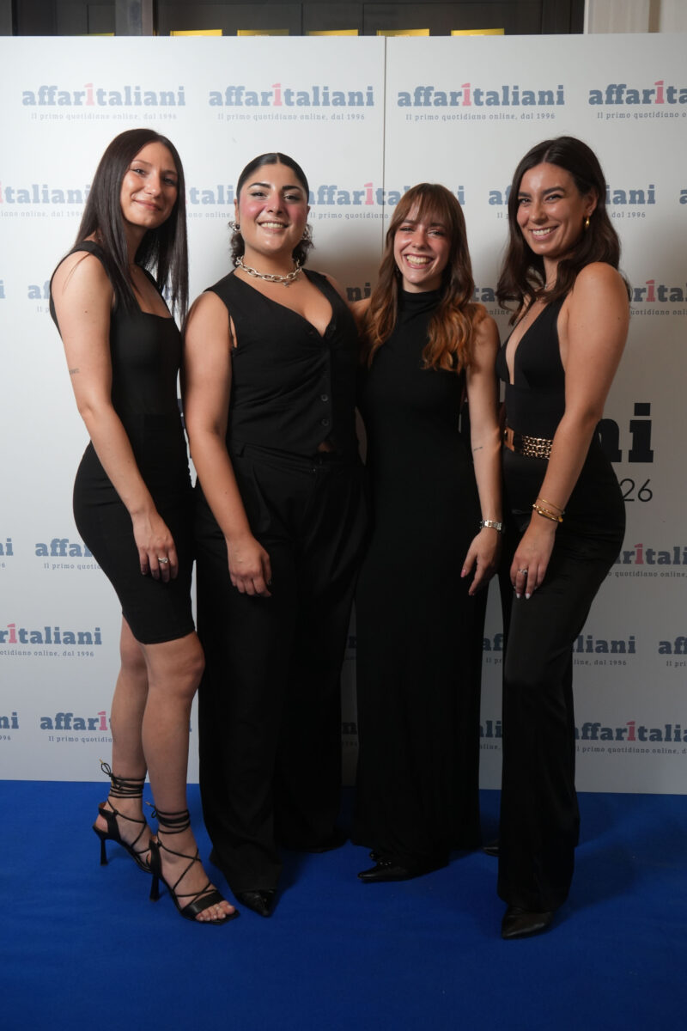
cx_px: 344
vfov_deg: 53.1
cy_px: 516
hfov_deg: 36.9
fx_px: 1030
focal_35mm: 36
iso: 1600
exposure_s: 1/160
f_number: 5.6
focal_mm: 36
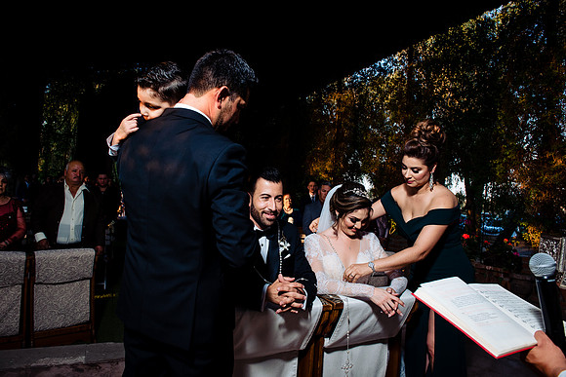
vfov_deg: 53.2
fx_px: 377
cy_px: 188
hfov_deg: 73.7
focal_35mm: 24
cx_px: 283
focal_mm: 24
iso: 800
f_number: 6.3
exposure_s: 1/160
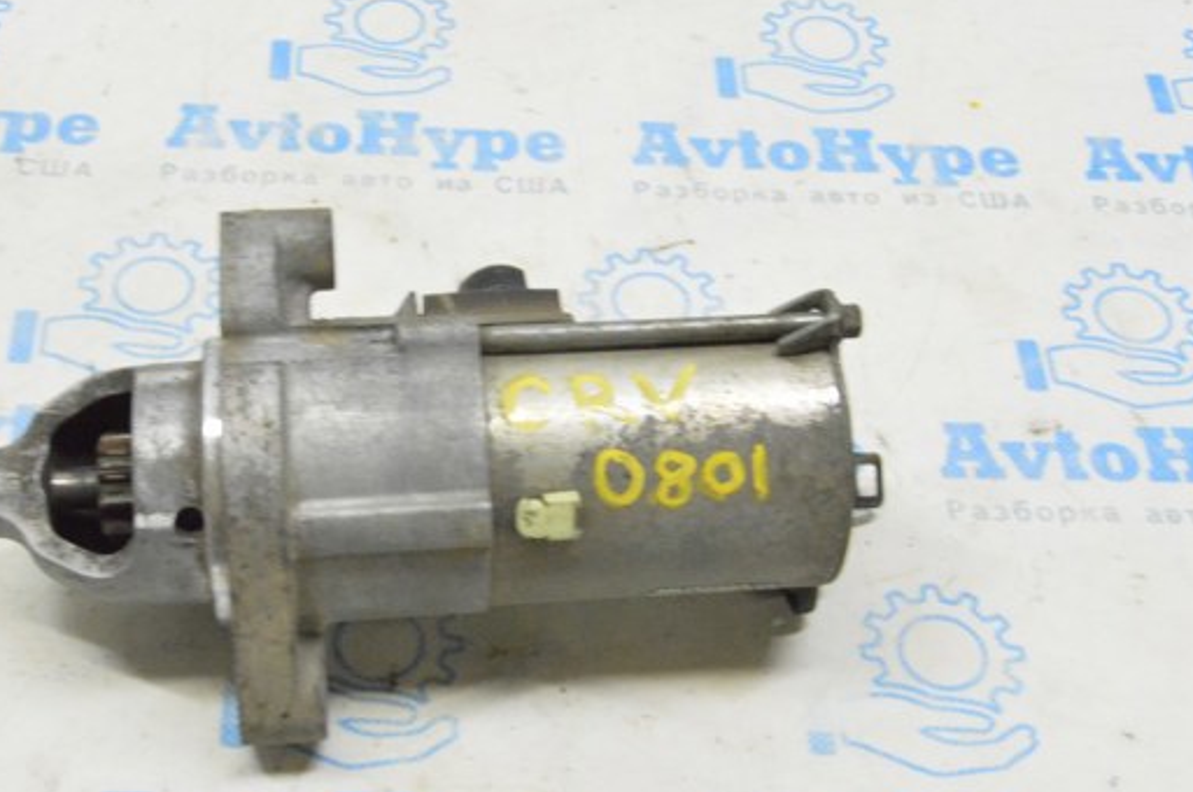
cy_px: 393
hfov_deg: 33.3
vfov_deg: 22.6
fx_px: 1986
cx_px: 473
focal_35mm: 60
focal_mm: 32
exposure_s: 1/15
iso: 6400
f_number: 20
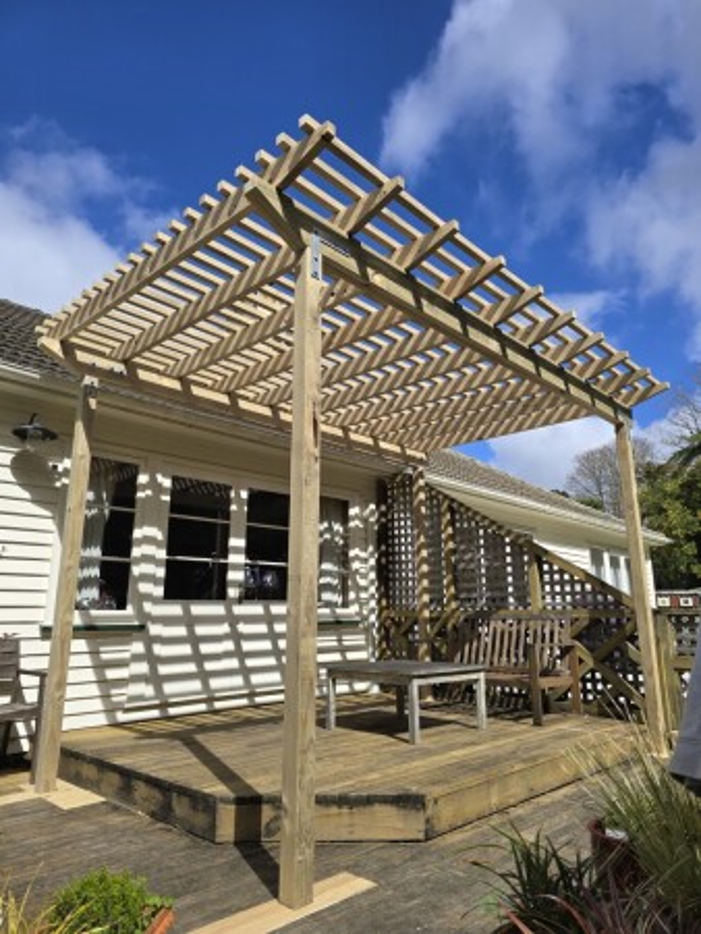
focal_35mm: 23
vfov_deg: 73.9
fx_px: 620
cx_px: 350
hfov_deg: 58.9
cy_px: 467
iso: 12
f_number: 1.7
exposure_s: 1/997
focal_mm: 6.3
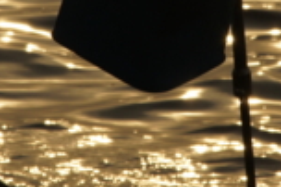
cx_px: 172
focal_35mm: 801
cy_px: -34
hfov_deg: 2.6
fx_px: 6245
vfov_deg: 1.7
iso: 200
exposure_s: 1/2000
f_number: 10
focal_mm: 135
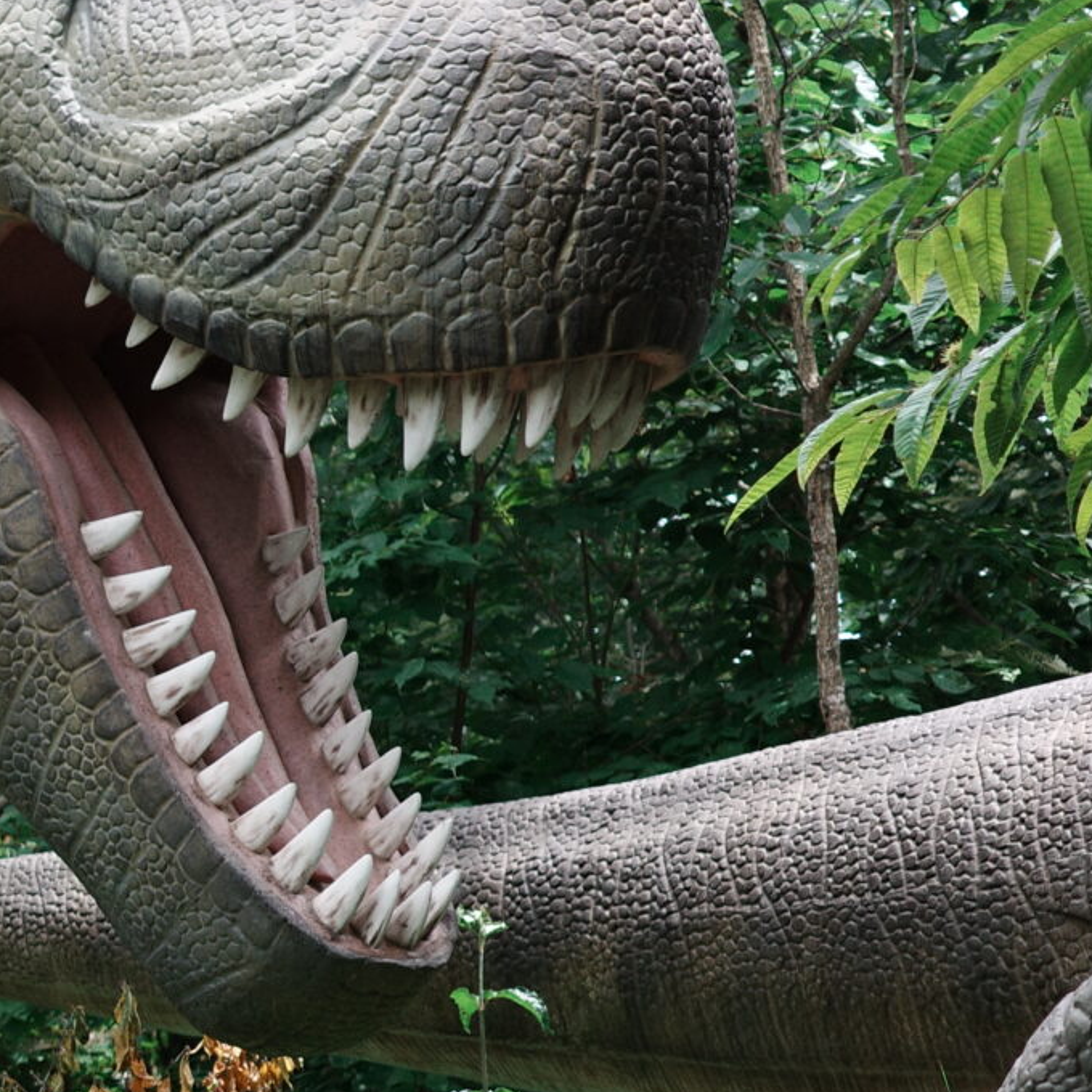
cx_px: -954
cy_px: 903
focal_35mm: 128
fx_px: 4568
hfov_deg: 12.3
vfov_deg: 13.6
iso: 200
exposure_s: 1/640
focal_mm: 26
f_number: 2.8
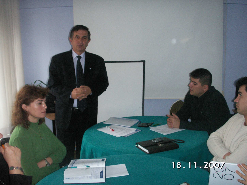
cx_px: 124
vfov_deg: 38.7
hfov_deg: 50.1
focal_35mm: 37
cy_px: 92
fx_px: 264
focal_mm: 7.7
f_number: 3.5
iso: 160
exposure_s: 1/40
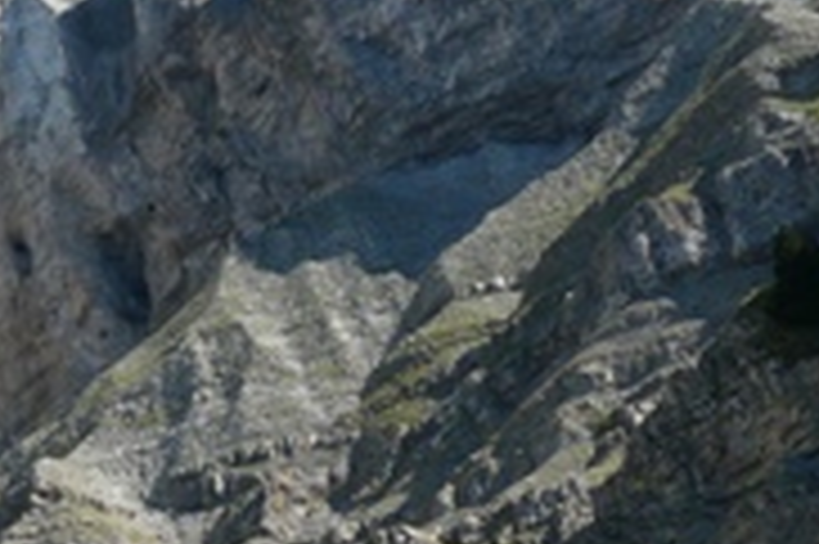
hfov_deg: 21.1
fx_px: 2023
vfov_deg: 15.1
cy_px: 508
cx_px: -196
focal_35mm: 89
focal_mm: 4.6
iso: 100
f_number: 5.6
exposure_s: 1/250
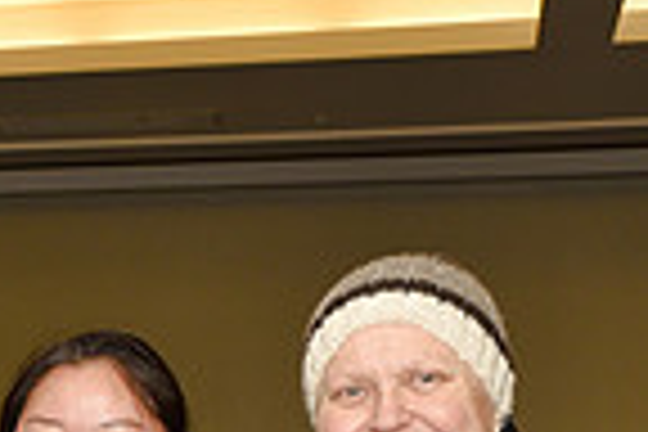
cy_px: 835
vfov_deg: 10.8
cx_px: -324
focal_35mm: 117
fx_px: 2106
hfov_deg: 16.0
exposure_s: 1/60
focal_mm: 29
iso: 200
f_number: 5
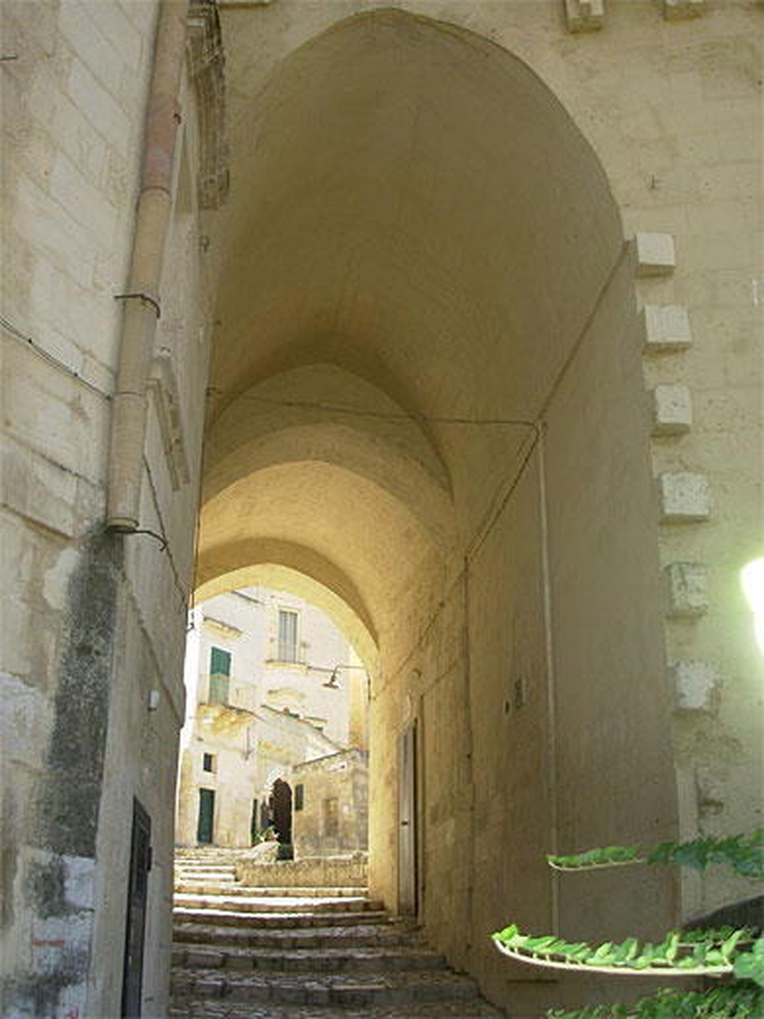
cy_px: 510
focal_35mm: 38
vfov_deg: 49.0
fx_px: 1118
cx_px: 382
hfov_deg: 37.7
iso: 50
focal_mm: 6.3
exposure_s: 1/430
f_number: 2.9
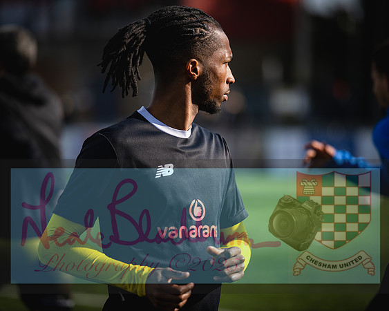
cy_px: 156
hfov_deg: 12.7
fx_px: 1752
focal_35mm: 152
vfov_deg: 10.1
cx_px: 194
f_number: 1.8
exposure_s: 1/2500
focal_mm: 135
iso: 80
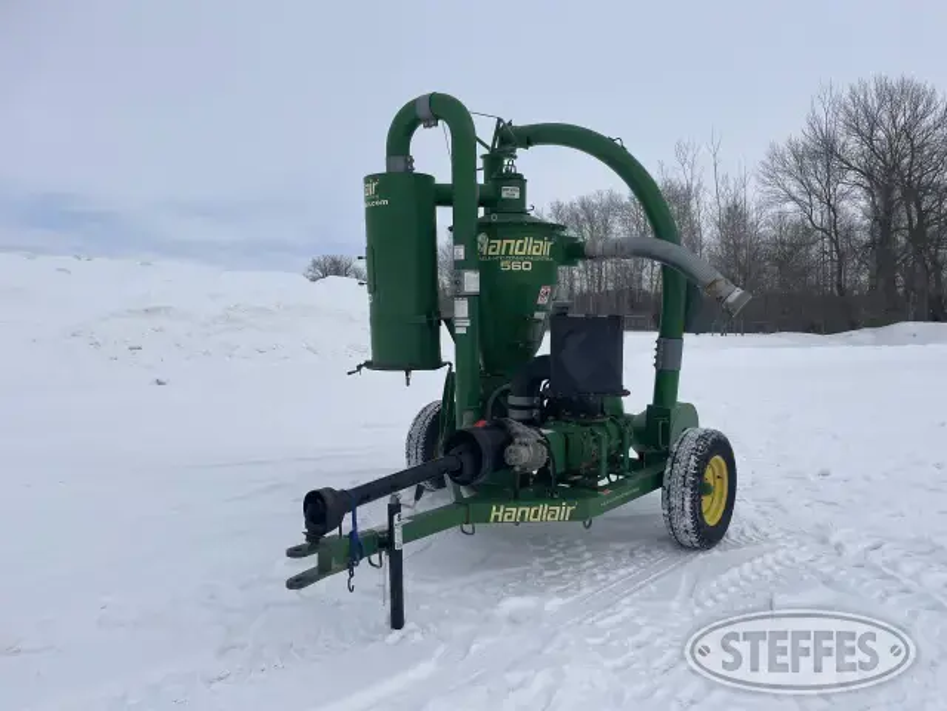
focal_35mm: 26
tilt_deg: -2.9
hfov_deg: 67.3
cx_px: 474
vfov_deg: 53.1
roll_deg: +1.1
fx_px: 711
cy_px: 356
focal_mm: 4.2
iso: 32
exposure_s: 1/10753
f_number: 1.6
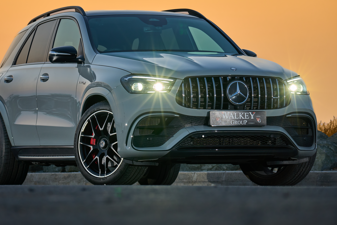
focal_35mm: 194
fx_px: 1816
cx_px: 150
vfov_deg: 7.1
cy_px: 111
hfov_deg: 10.6
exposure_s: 1/40
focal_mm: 116
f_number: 6.3
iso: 100
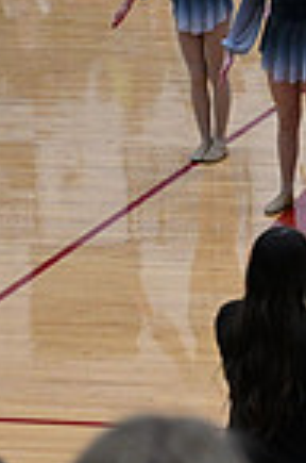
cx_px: 873
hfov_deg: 4.7
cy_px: 24
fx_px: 3600
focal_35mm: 281
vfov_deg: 7.3
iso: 4000
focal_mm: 70
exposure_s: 1/400
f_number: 4
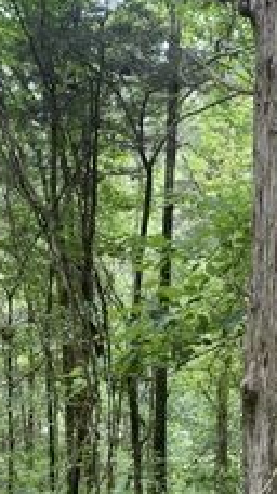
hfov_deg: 19.2
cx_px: 58
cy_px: 333
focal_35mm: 62
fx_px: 811
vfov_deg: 33.5
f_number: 1.8
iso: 125
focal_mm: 4.25
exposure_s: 1/109
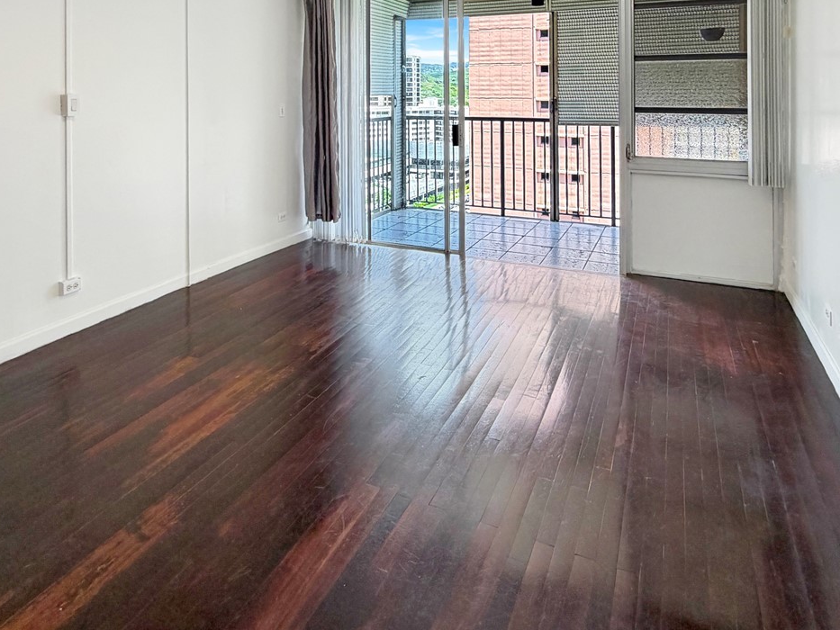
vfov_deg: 53.4
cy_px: 133
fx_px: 582
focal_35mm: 24
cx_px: 393
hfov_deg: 71.5
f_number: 2.2
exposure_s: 1/120
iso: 64
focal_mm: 2.22
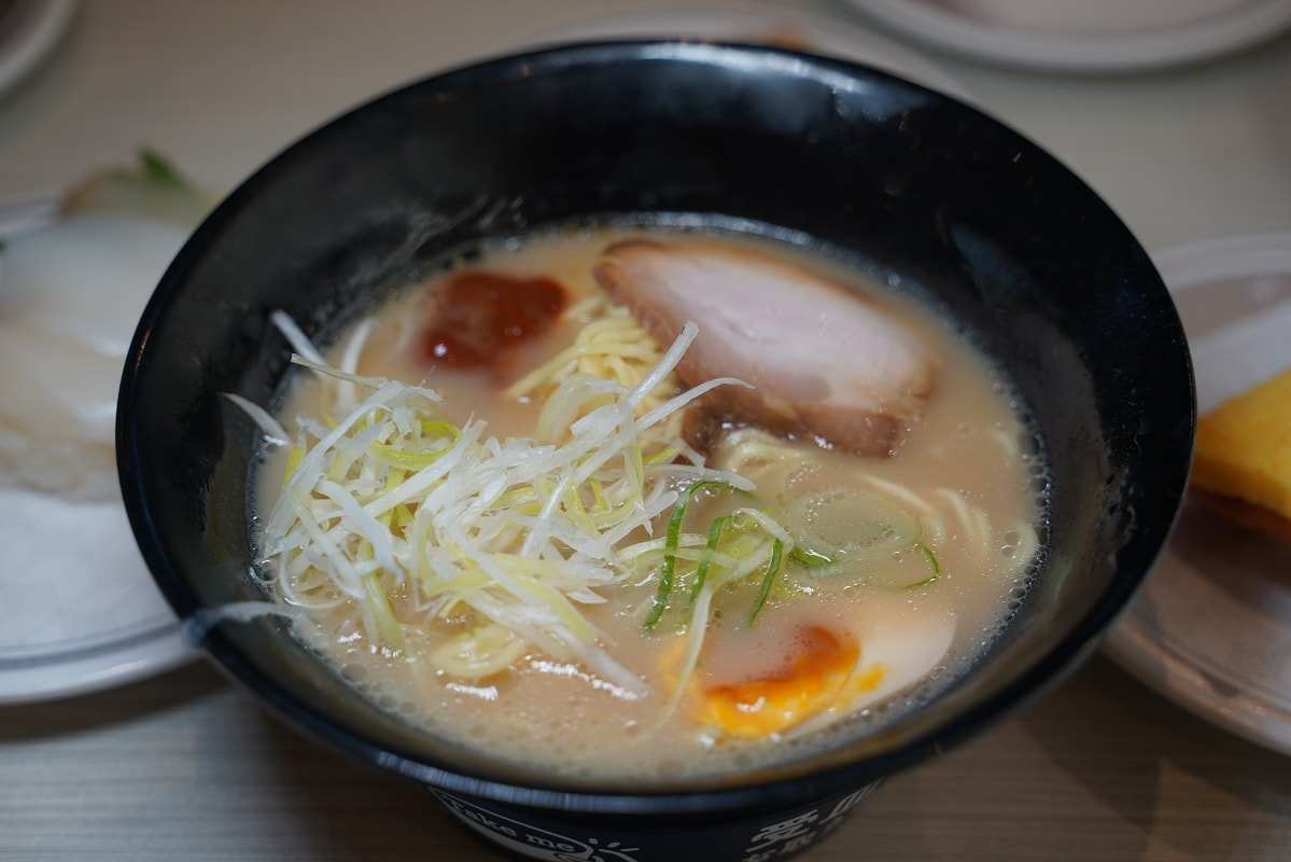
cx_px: 646
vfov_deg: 26.5
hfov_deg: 38.9
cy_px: 431
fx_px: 1829
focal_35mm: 51
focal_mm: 51
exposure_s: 1/60
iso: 100
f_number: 4
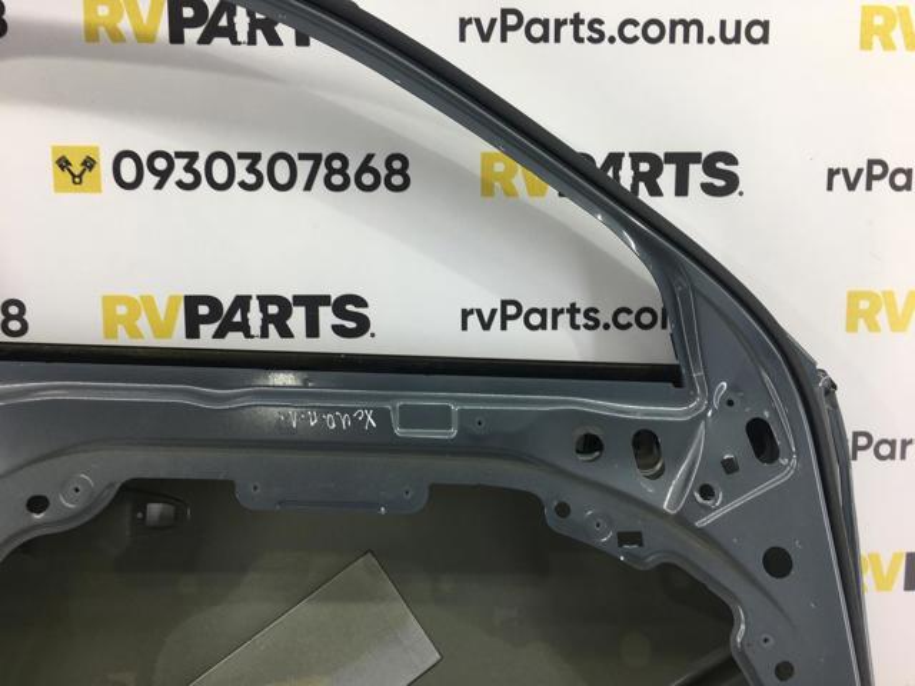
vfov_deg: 48.2
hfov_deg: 61.7
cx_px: 458
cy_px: 343
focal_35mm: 29
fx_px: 767
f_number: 2.2
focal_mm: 4.15
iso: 32
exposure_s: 1/50
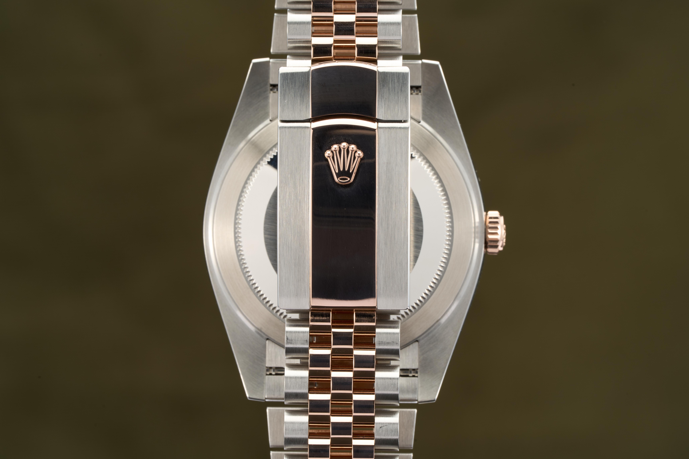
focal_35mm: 100
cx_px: 344
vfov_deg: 13.7
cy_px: 230
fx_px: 1914
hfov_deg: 20.4
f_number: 16
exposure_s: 1/125
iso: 200
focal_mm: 100
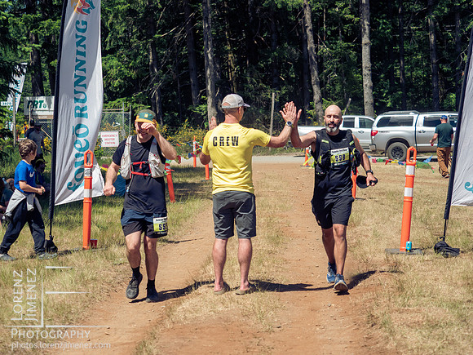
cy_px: 178
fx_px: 1093
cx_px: 236
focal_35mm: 80
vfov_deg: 18.4
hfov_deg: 24.4
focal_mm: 40
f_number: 2.8
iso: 200
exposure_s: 1/3200
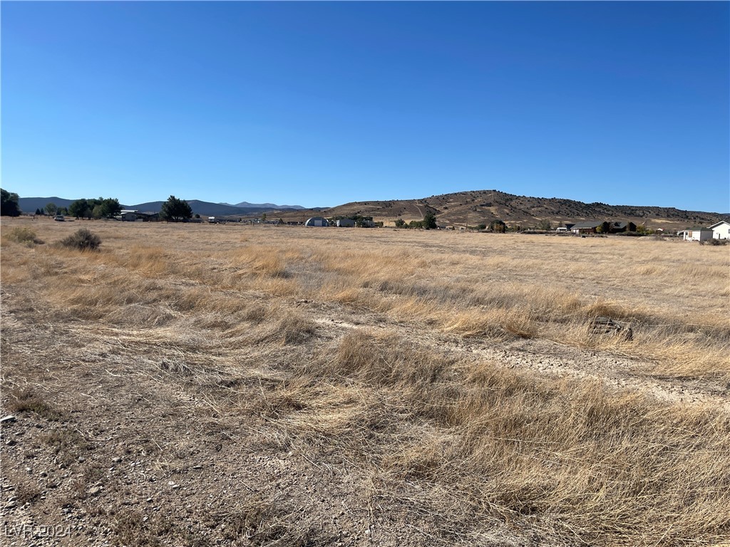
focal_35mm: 26
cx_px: 365
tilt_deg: -4.0
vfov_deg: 53.1
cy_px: 274
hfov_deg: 67.3
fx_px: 548
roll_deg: -1.2
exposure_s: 1/5291
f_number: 1.6
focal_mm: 4.2
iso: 32
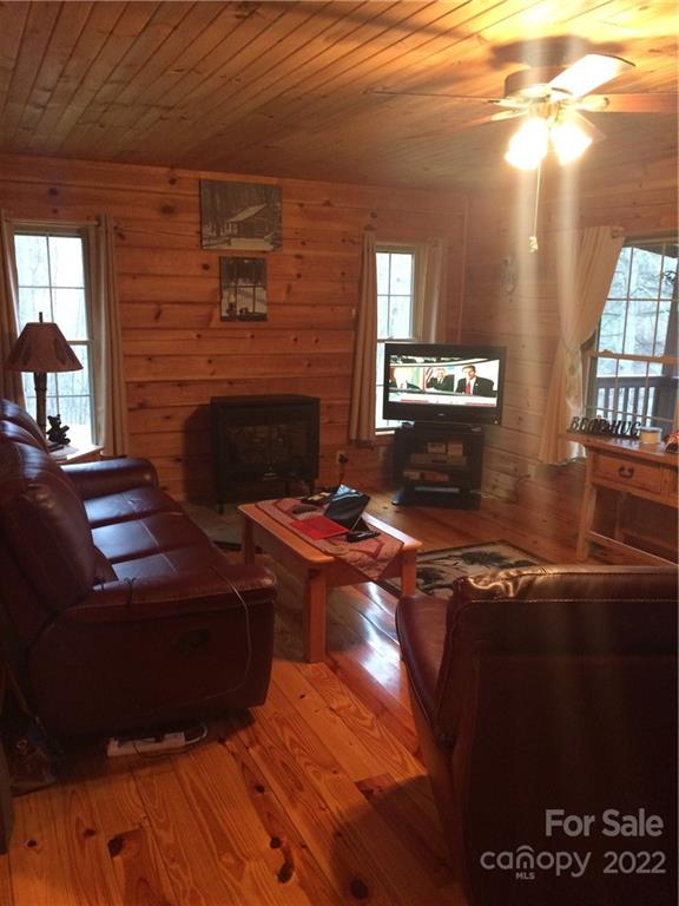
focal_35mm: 29
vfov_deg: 61.7
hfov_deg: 48.2
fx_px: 758
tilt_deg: -12.2
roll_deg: -1.5
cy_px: 453
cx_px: 340
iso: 320
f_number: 2.2
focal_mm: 4.15
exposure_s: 1/30
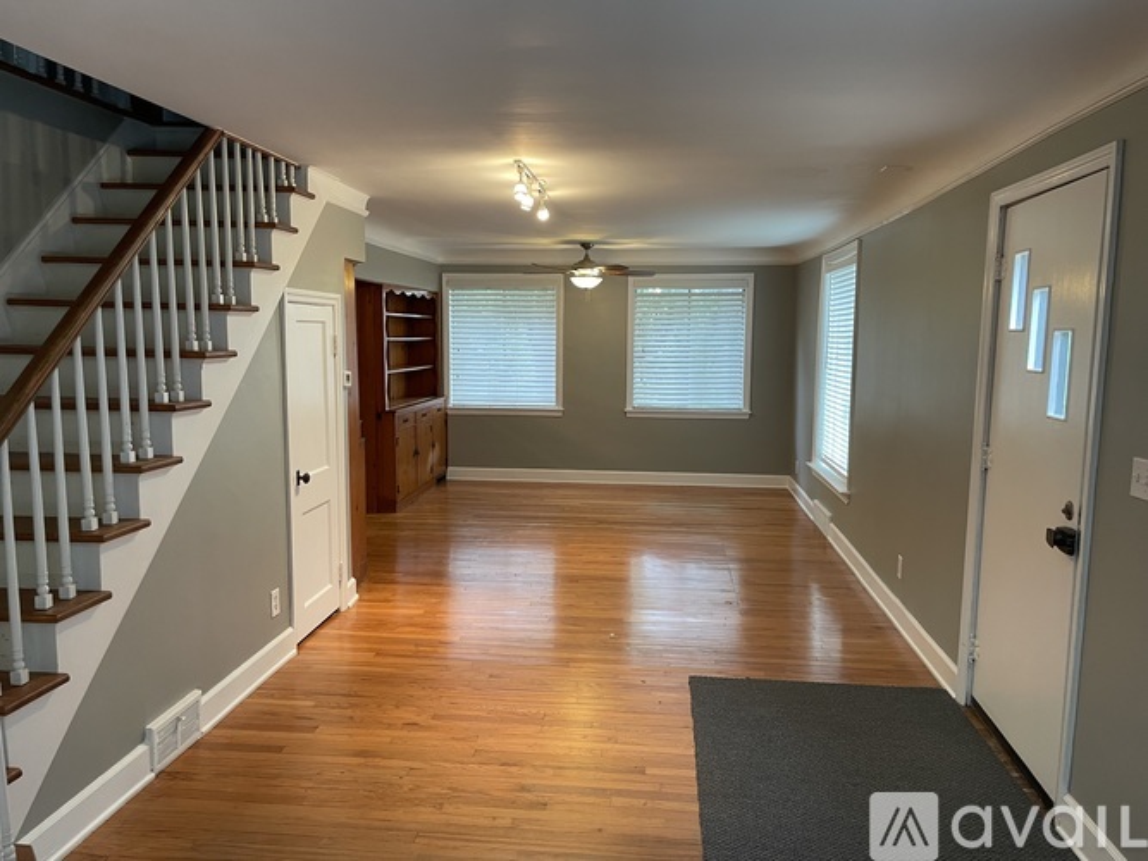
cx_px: 574
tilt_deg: -6.5
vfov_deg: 53.0
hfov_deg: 67.3
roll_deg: -0.5
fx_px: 862
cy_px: 430
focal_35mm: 26
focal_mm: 4.2
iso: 160
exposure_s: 1/60
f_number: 1.6
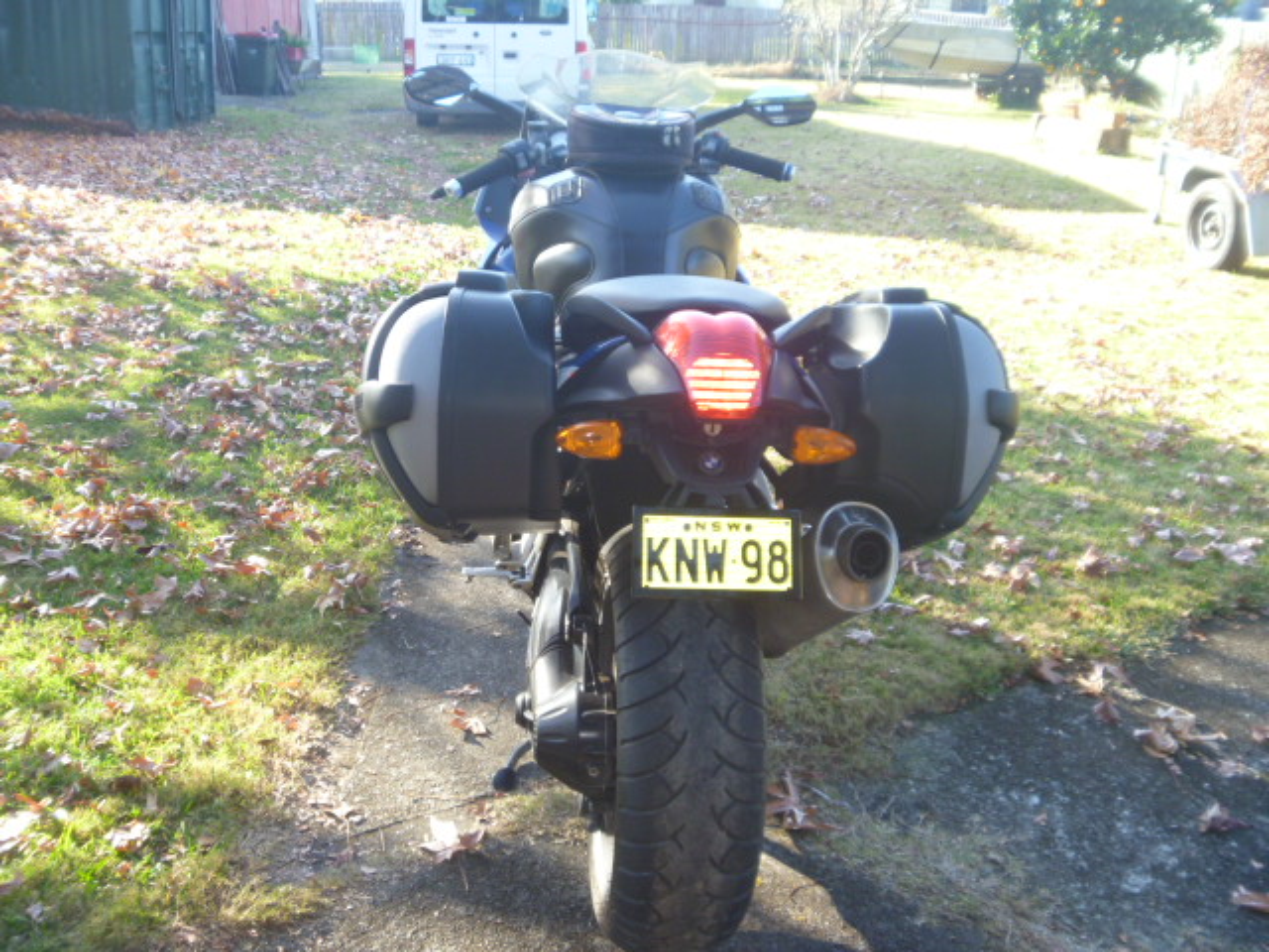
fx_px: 1283
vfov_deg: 40.7
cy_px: 476
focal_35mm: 35
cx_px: 634
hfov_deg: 52.6
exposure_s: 1/60
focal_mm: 6.3
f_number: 3.5
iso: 100
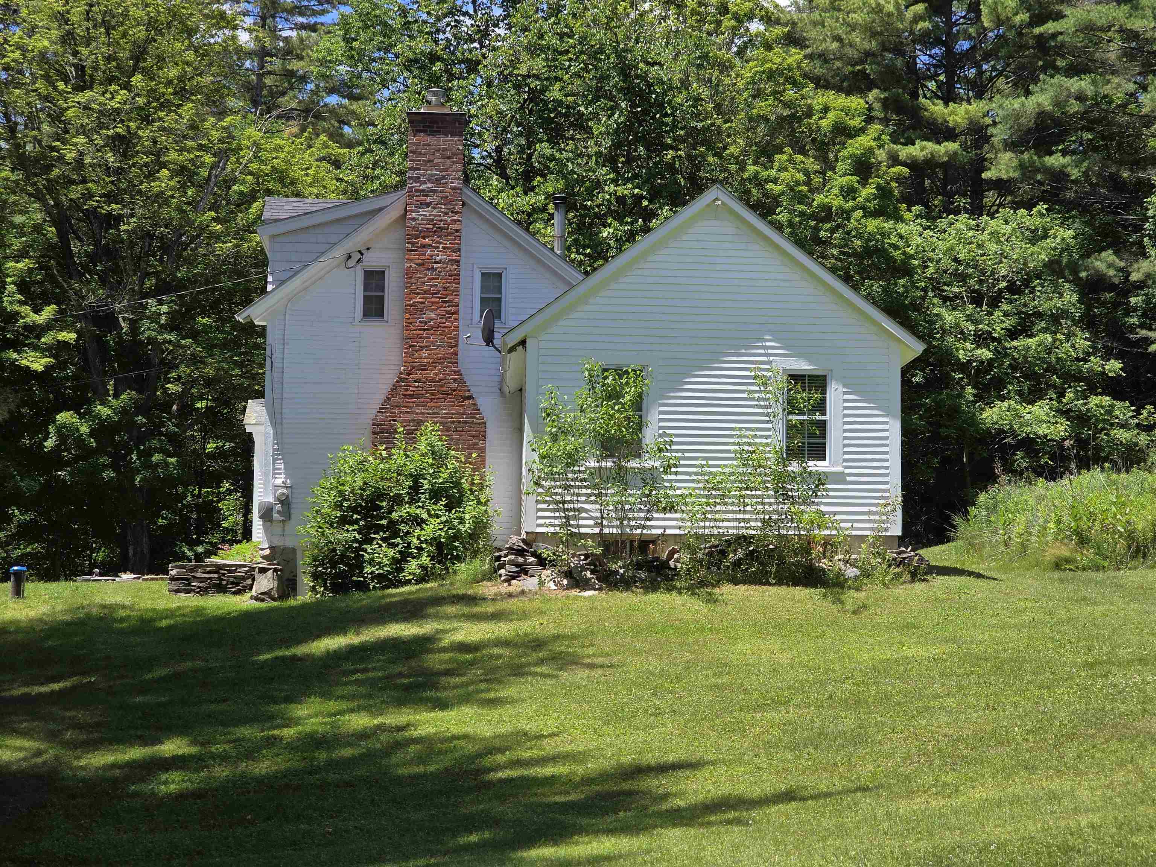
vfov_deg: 21.3
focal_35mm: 69
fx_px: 2304
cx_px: 578
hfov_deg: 28.2
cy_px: 434
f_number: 2.4
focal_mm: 7.9
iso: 50
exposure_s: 1/1218
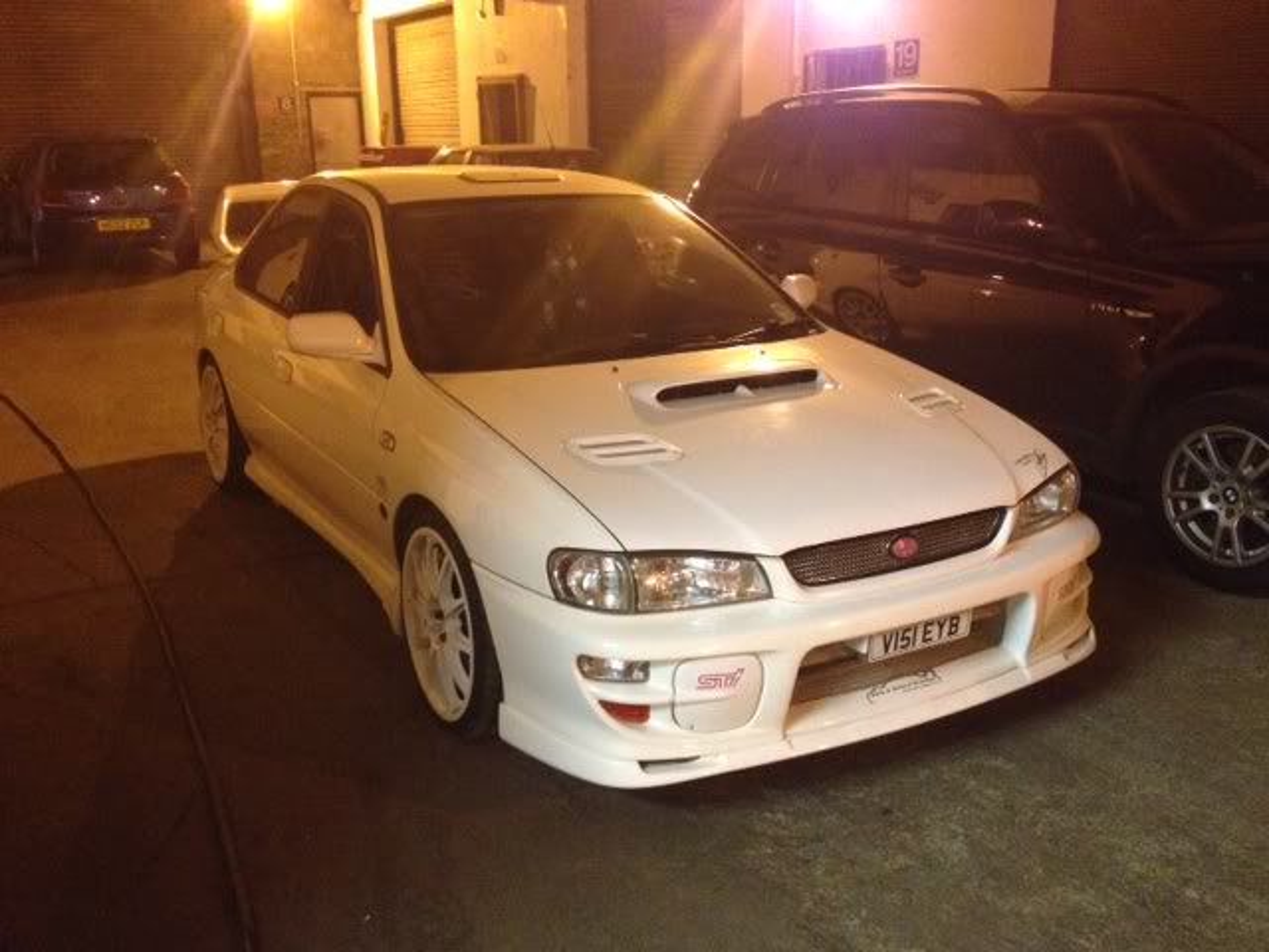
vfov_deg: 40.7
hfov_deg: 52.6
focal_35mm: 35
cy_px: 476
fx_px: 1283
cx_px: 634
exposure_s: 1/17
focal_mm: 4.3
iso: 640
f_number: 2.4
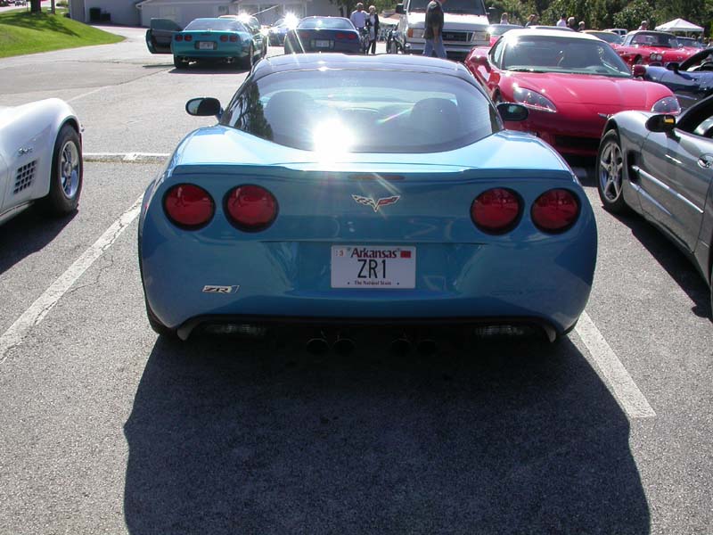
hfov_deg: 49.0
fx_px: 783
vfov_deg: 37.7
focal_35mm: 38
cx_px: 356
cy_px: 268
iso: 100
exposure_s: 1/227
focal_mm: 7.85
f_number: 7.5
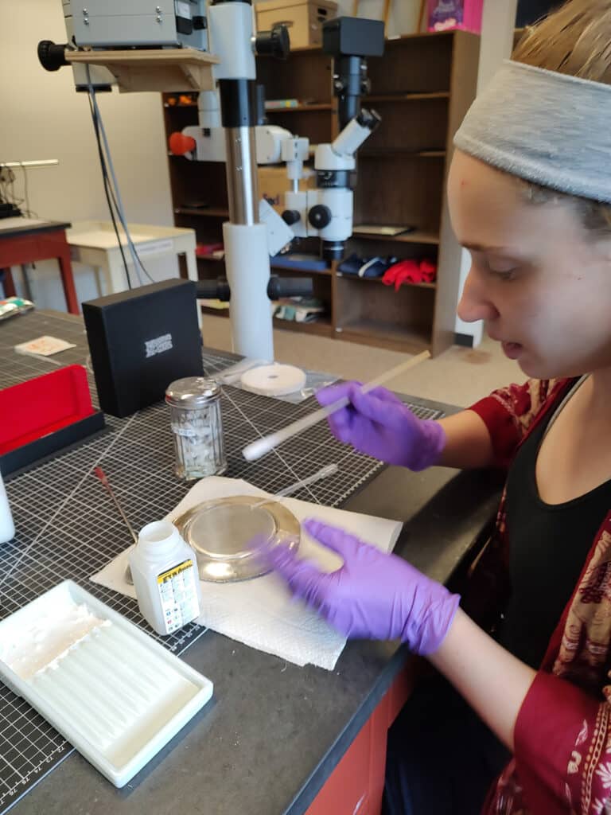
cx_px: 306
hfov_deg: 56.8
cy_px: 408
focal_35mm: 24
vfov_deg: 71.6
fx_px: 565
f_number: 1.9
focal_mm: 5.88
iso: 831
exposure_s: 1/40
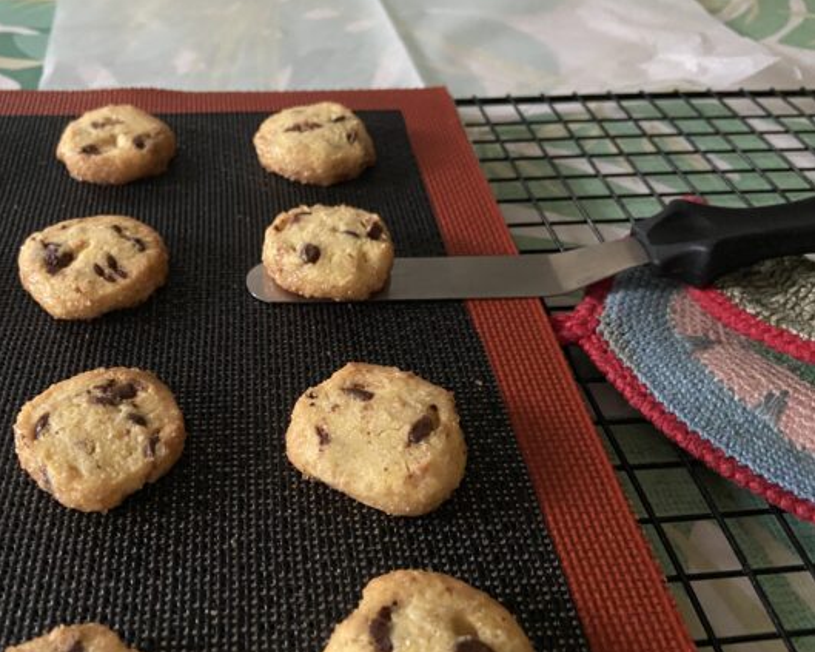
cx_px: 303
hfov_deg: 55.0
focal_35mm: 32
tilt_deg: -43.7
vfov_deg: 45.8
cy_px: 331
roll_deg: -0.7
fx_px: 772
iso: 800
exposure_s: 1/25
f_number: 1.8
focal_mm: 4.25
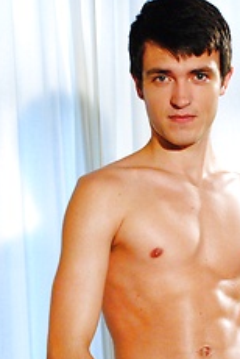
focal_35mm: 117
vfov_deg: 17.1
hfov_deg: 11.7
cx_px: 187
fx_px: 1166
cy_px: 345
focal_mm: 40
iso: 1600
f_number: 6.3
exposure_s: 1/125
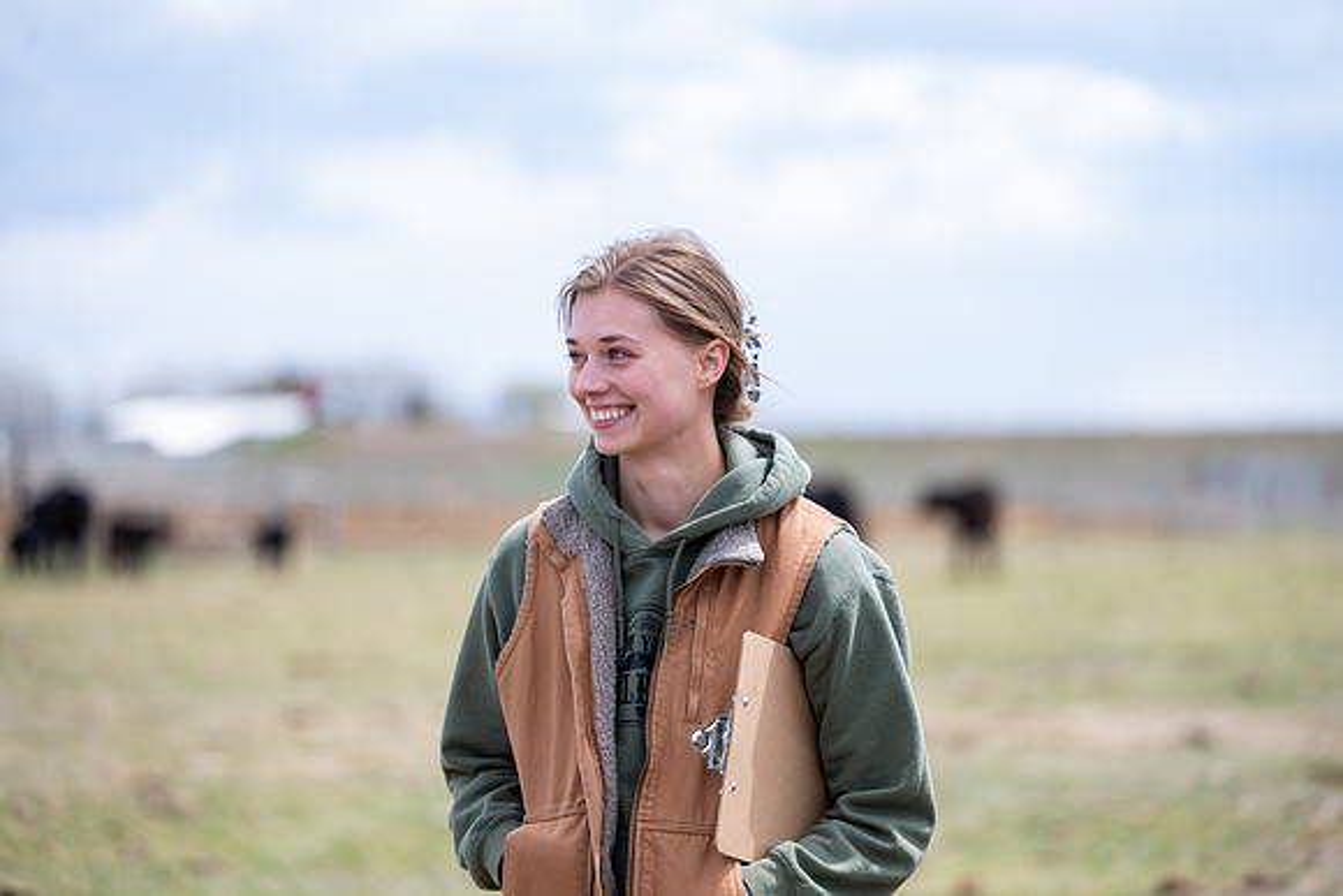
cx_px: 672
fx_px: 4589
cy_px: 448
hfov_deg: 16.6
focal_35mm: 123
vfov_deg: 11.2
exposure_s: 1/1600
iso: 125
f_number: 2.8
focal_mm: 120
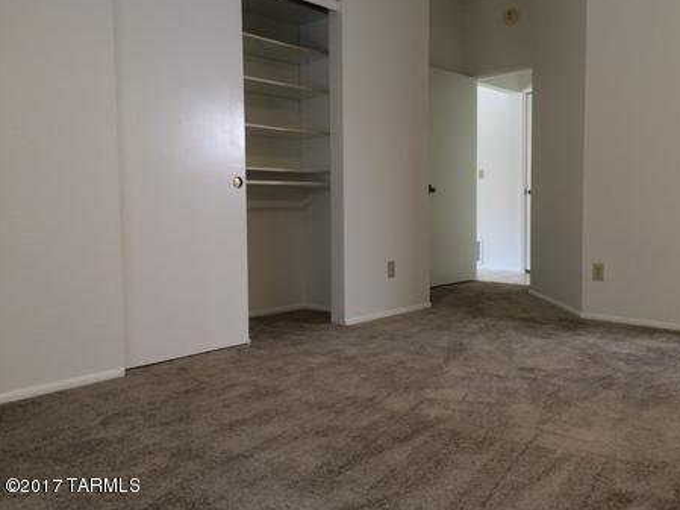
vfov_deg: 45.4
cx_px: 360
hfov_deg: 58.3
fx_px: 609
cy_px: 239
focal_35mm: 31
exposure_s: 1/30
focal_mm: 4.15
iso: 50
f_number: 2.2
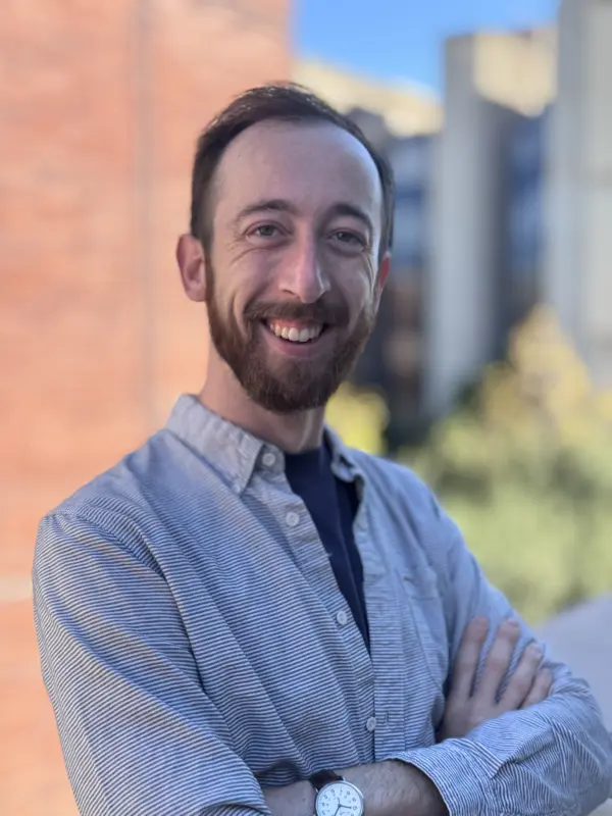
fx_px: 1131
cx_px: 306
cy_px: 408
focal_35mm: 48
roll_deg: +0.4
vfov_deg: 39.7
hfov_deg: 30.3
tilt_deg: -1.4
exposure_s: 1/995
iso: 64
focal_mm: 6.76
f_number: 1.78
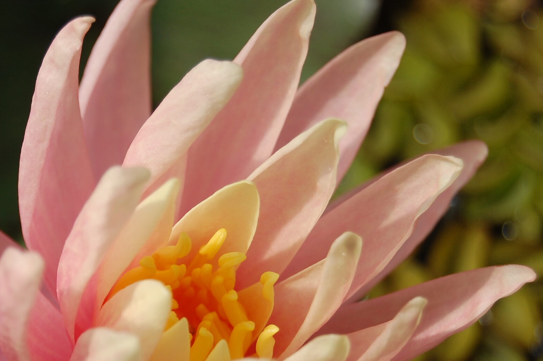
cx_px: 165
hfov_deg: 15.1
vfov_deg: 10.0
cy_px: 296
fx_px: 2047
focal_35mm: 136
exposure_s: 1/1250
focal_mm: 55
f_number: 5.6
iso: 200
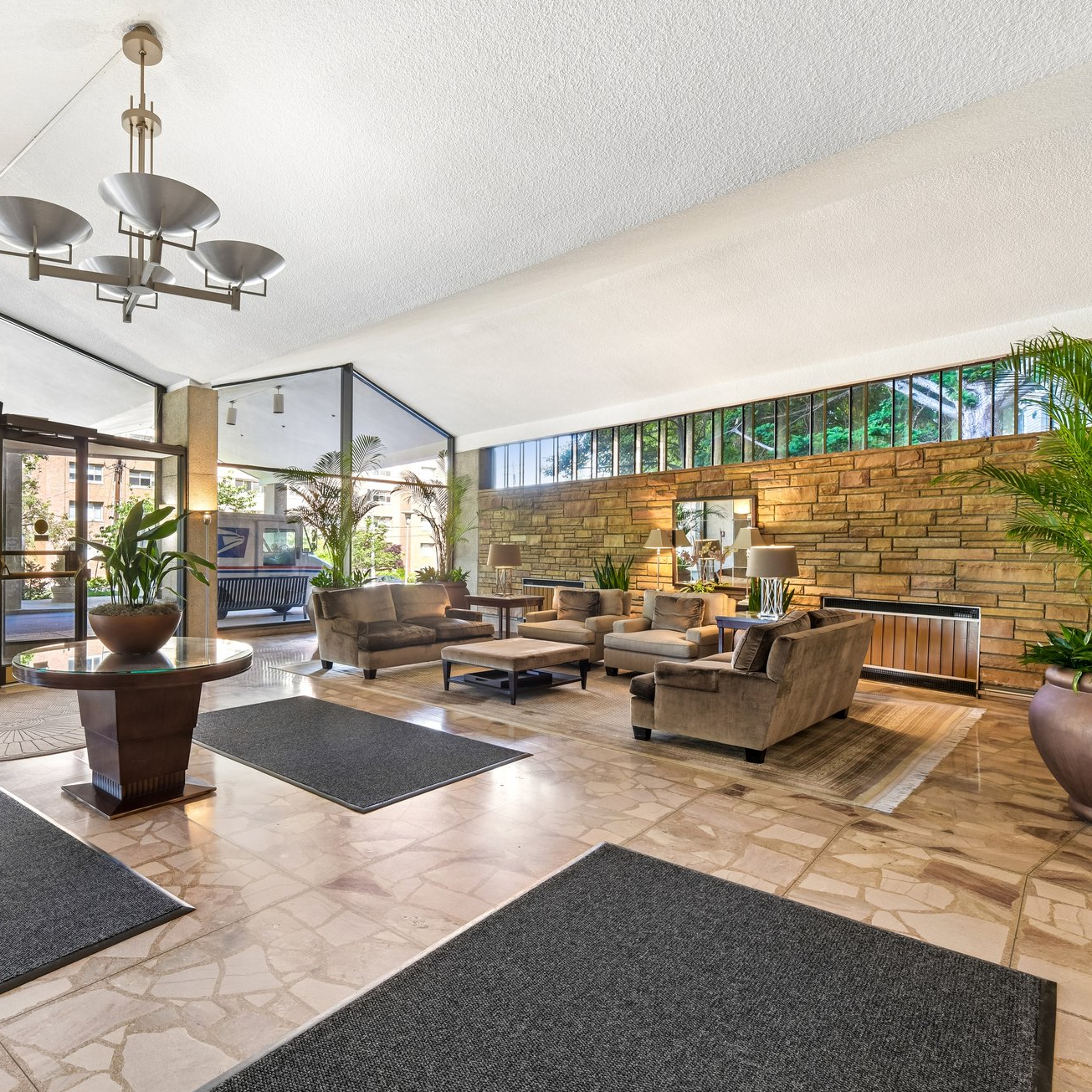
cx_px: 366
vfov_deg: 74.8
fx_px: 714
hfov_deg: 72.6
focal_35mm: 20
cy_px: 553
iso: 400
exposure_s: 1/4
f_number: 8
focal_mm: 15
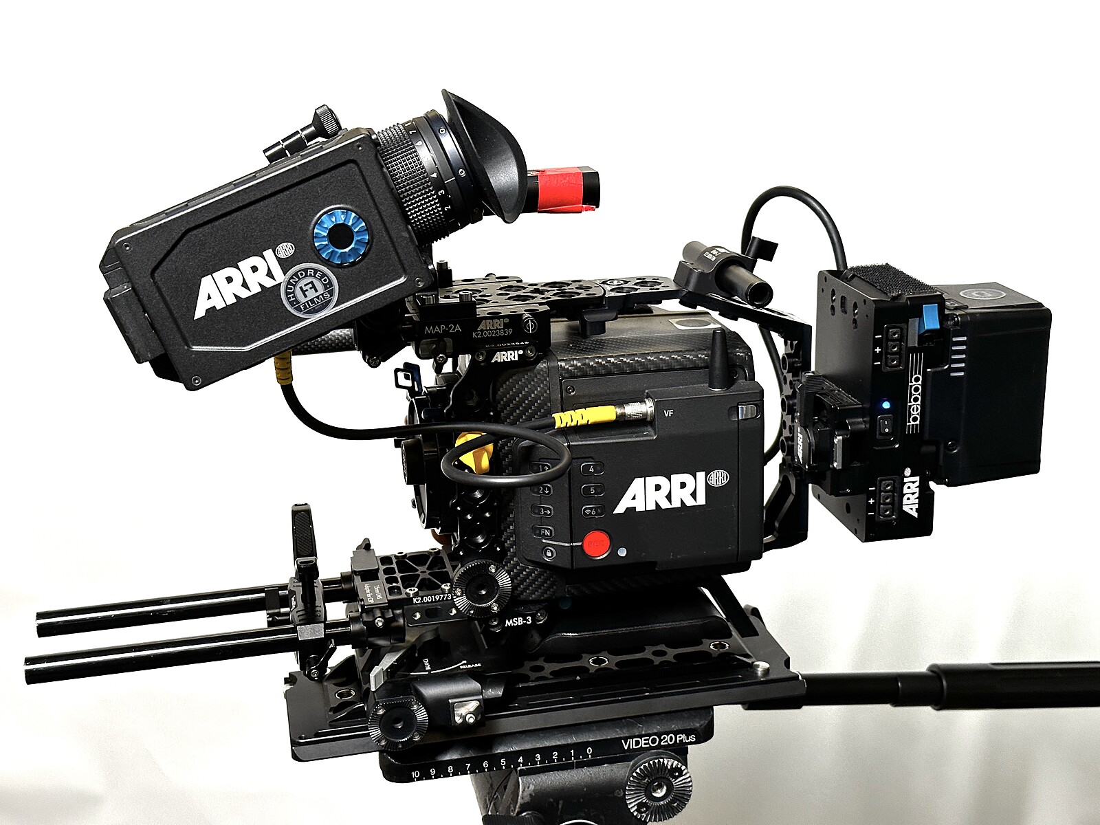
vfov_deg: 30.3
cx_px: 550
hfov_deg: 39.7
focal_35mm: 48
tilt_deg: -17.9
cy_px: 412
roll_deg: +2.9
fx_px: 1525
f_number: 1.78
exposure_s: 1/60
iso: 200
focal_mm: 6.86
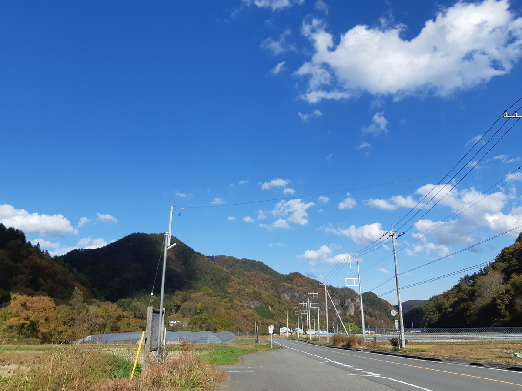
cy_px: 196
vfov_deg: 53.1
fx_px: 392
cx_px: 261
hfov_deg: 67.3
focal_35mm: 26
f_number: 1.7
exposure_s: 1/2092
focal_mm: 3.93
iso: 40
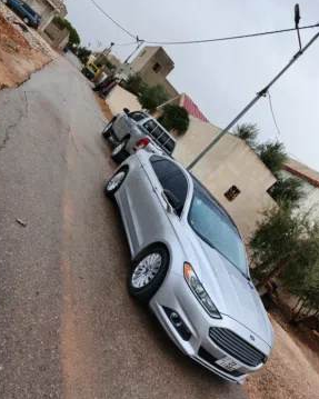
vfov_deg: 68.0
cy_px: 216
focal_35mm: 25
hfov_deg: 56.8
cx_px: 154
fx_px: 295
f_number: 1.8
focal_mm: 5.89
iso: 194
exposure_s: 1/66.7
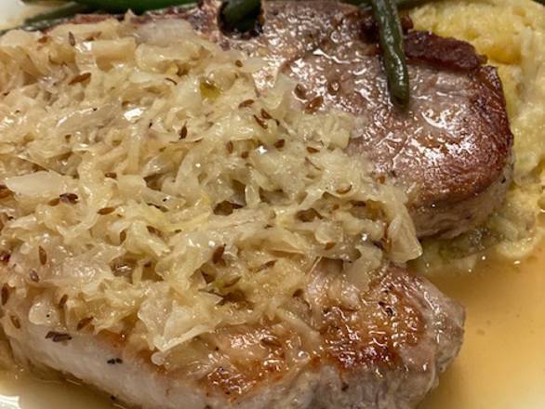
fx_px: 819
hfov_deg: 36.8
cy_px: 204
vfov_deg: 28.1
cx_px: 272
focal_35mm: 52
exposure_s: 1/120
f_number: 2
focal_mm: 6
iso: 200
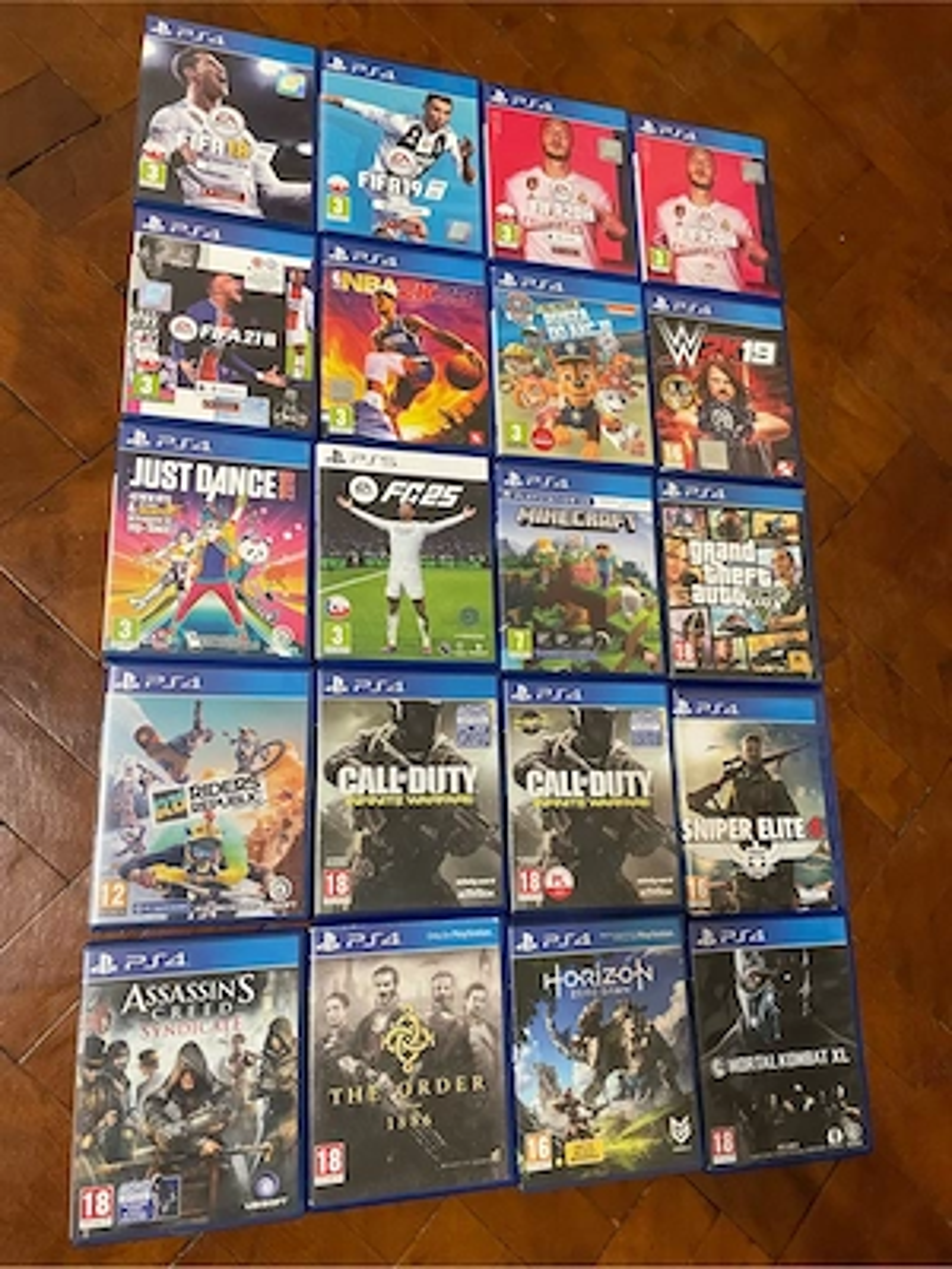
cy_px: 634
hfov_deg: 53.1
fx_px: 953
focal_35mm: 26
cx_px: 476
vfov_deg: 67.3
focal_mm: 4.2
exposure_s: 1/51
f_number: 1.6
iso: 500
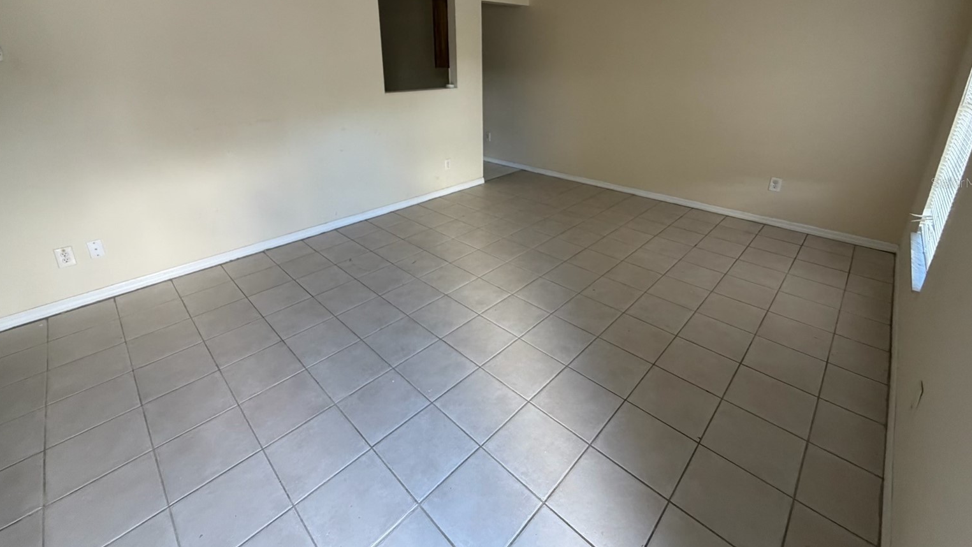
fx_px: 412
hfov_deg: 99.4
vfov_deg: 65.3
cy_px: 182
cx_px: 481
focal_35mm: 16
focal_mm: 2.22
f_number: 2.2
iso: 320
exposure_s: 1/97
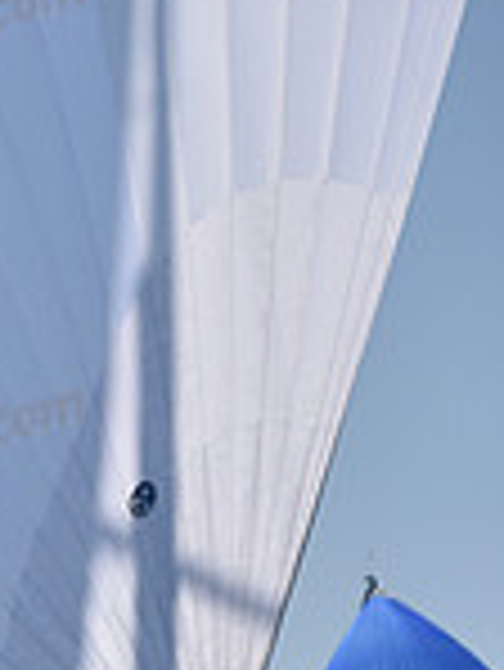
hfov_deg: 4.5
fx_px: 6223
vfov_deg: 6.1
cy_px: 767
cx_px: -778
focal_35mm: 321
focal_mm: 86
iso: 250
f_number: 5.6
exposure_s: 1/1250
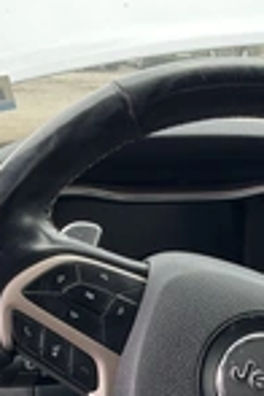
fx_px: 902
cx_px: 242
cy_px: 391
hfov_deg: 16.4
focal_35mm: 82
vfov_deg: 23.8
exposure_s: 1/122
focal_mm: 3
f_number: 1.8
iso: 20
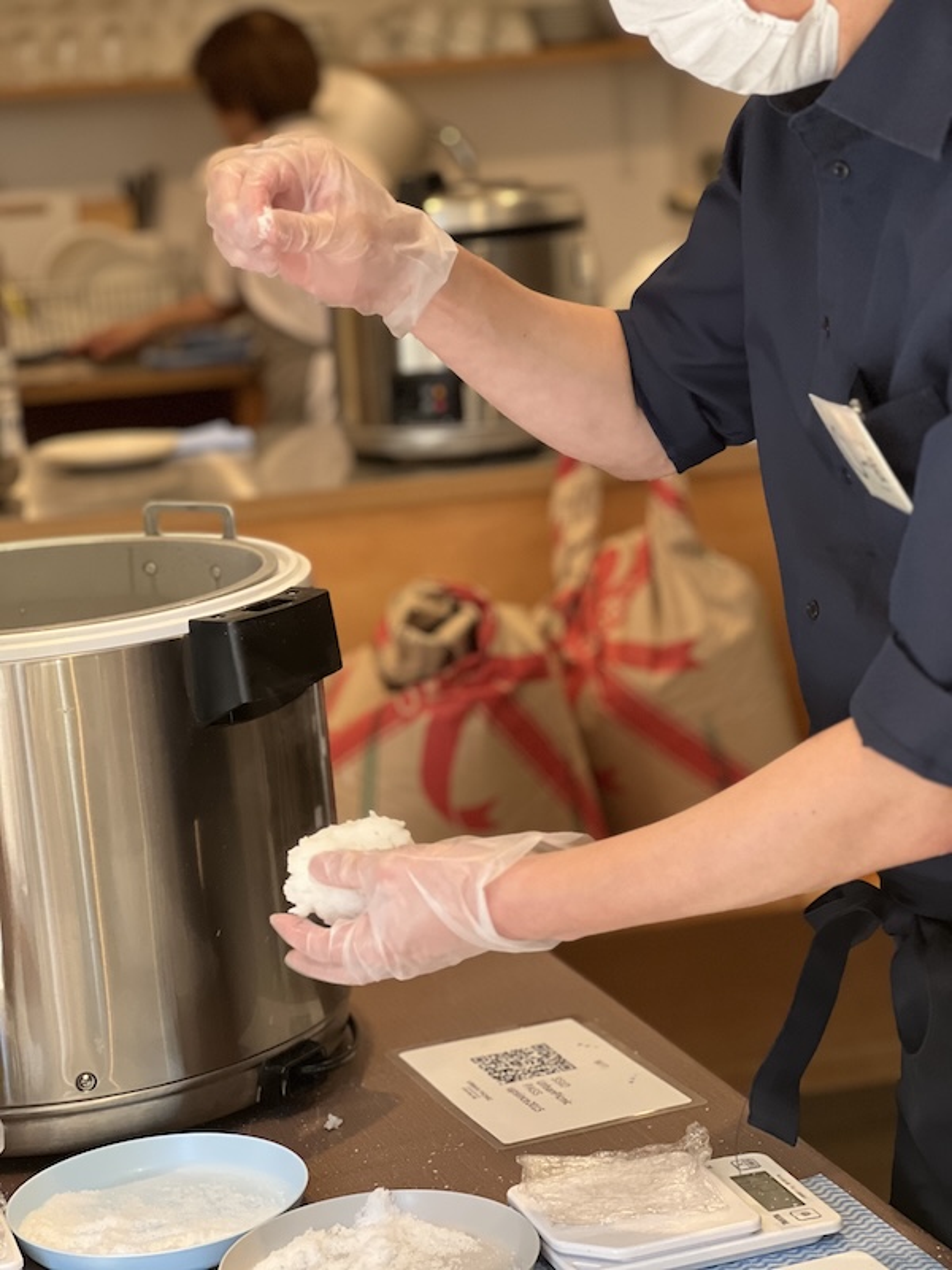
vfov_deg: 25.3
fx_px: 2824
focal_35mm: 77
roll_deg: +4.8
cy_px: 635
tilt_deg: -10.3
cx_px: 476
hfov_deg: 19.1
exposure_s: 1/101
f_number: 2.8
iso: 250
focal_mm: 9
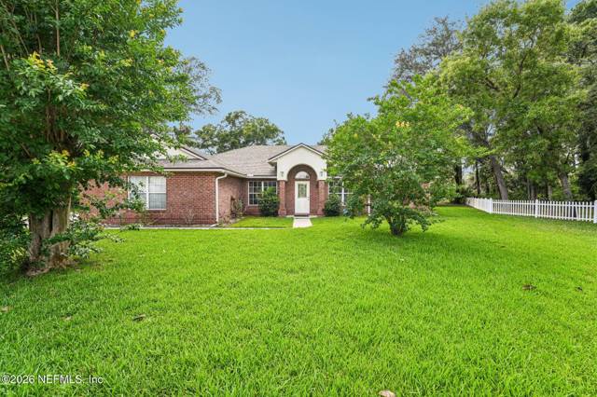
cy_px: 198
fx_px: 242
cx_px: 298
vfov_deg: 78.8
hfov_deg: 101.9
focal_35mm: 15
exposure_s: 1/40
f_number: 11
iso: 100
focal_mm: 14.6
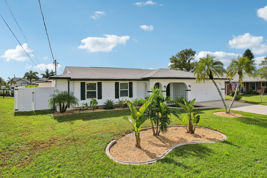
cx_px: 134
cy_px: 89
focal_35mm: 22
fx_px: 163
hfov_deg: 78.6
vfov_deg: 57.2
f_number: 2.8
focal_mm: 8.4
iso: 100
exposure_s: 1/725
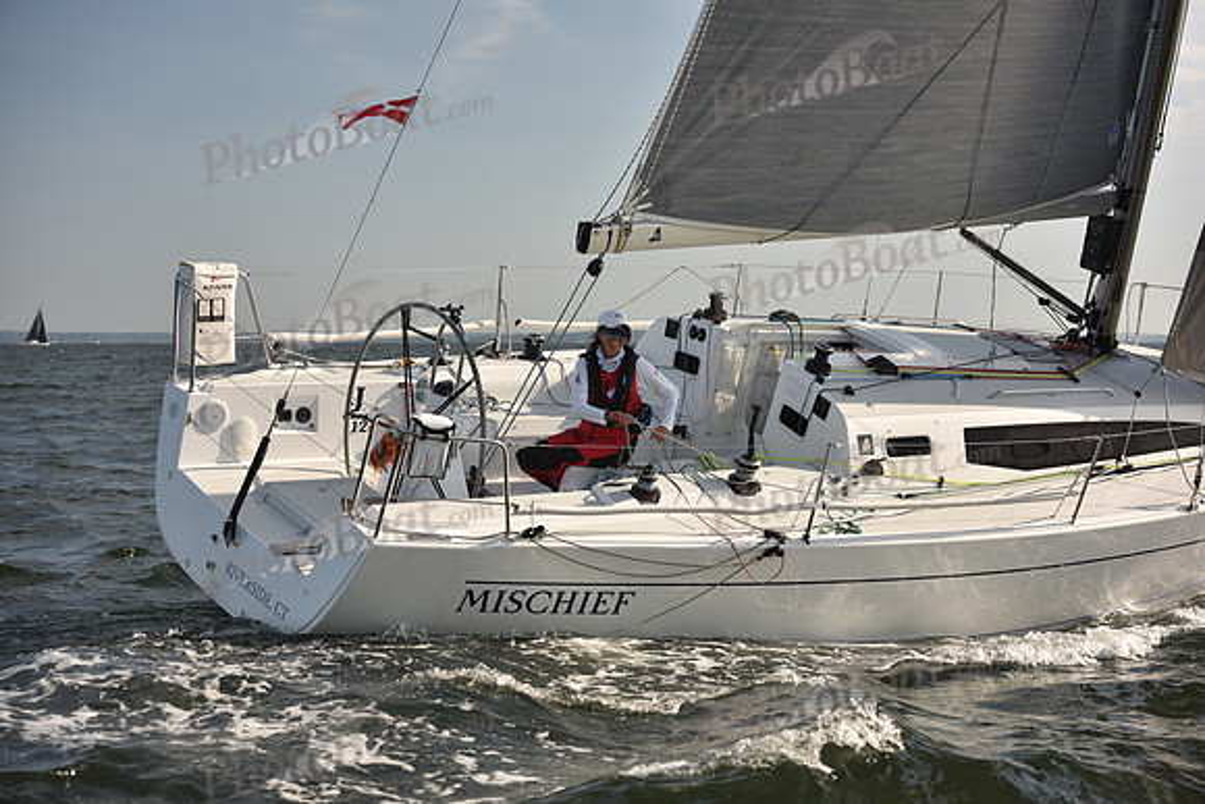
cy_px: 402
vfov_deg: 19.5
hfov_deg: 28.8
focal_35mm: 70
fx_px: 2343
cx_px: 602
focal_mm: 70
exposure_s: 1/800
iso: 250
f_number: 4.5
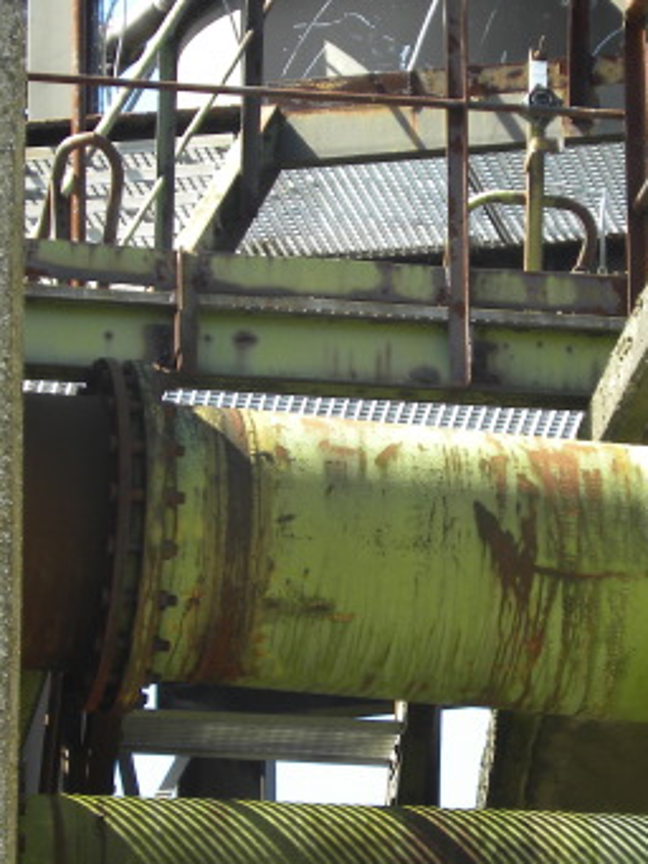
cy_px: 497
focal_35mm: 464
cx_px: 433
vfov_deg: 4.3
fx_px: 11574
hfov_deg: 3.2
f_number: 4.5
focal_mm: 44
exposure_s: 1/102
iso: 64
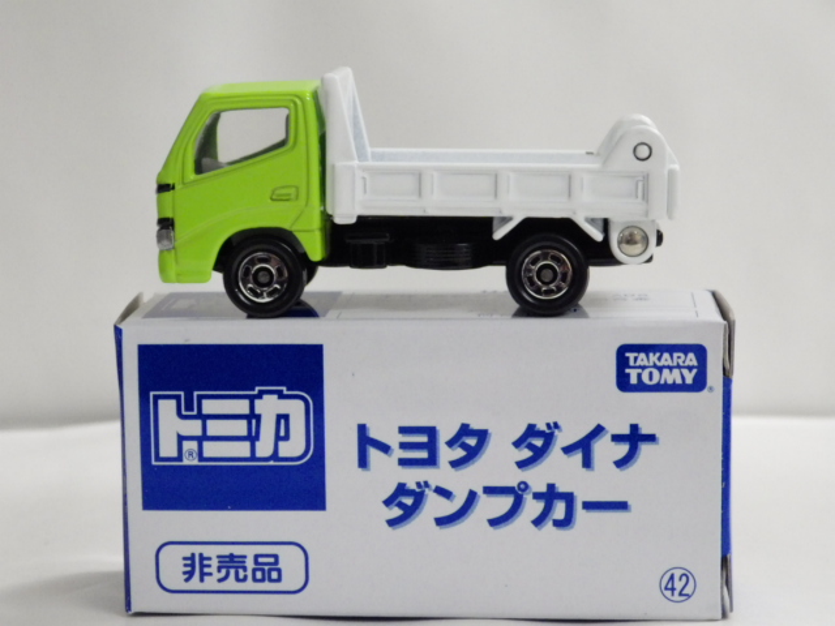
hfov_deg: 19.1
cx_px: 418
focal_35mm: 103
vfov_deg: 14.4
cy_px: 313
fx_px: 2485
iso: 800
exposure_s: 1/50
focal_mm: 18.4
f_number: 4.6
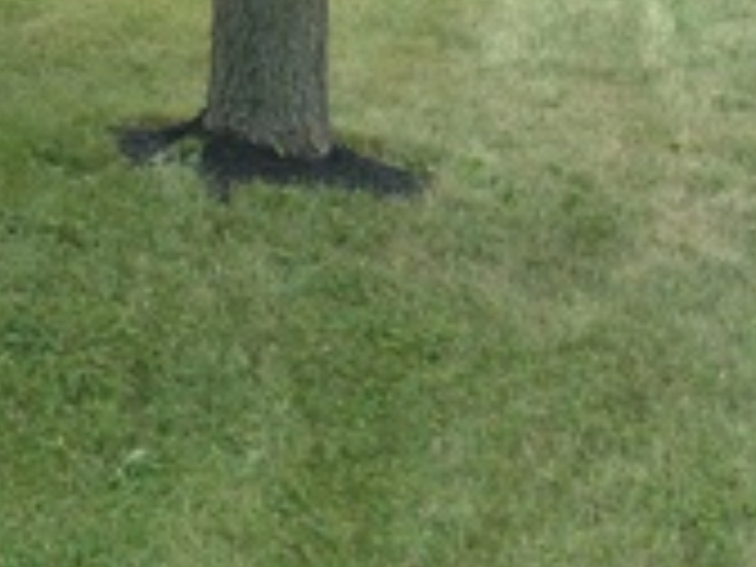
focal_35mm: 126
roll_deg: +1.6
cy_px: -364
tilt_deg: -2.1
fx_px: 2752
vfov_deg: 11.2
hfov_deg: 14.2
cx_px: -508
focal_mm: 4.12
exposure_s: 1/326
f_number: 2.4
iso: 50
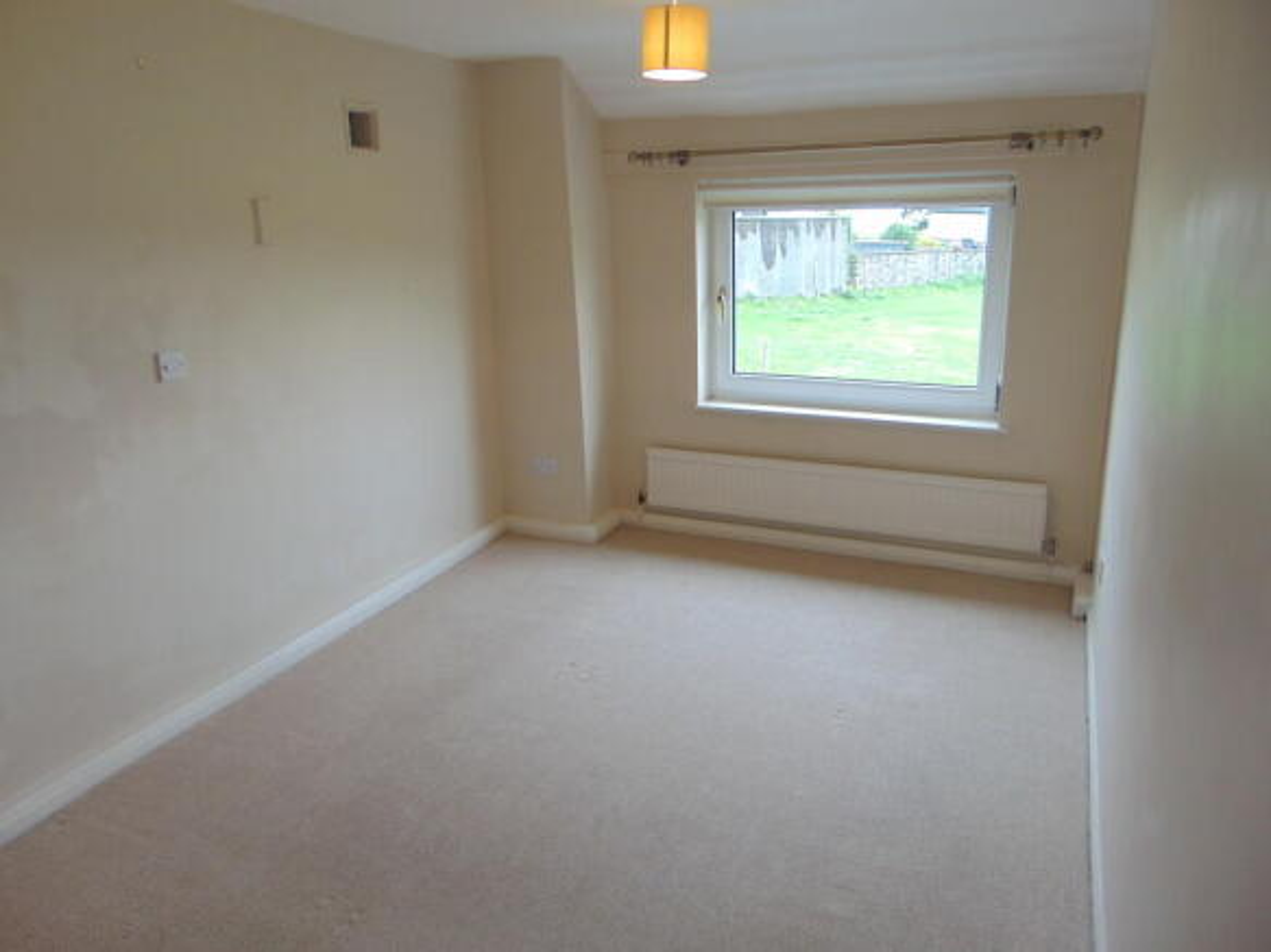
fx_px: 918
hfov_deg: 69.4
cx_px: 636
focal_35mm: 25
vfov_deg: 54.9
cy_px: 476
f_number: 3
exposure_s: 1/30
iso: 80
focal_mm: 4.5
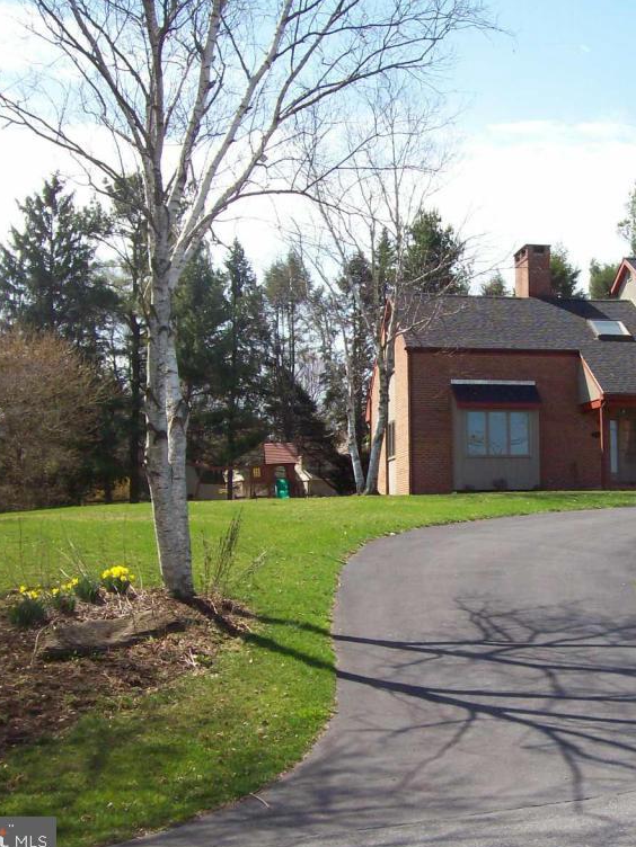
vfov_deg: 38.9
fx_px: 1200
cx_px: 493
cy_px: 430
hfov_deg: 29.1
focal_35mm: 49
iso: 80
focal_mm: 6
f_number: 4.8
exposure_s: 1/374
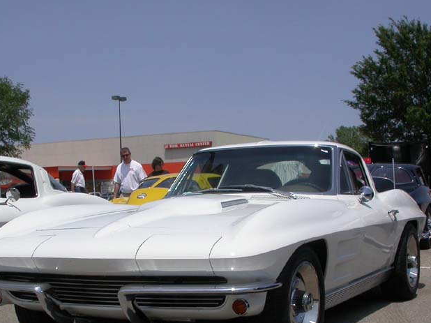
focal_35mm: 63
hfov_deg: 30.7
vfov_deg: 23.0
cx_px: 187
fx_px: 784
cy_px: 243
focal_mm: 7.85
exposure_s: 1/773
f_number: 7.5
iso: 100
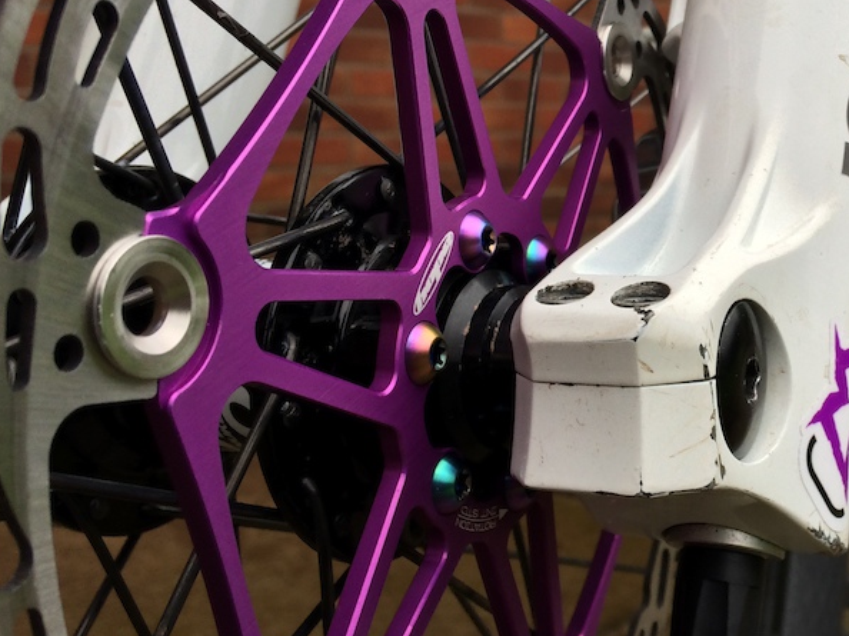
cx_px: 730
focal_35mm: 50
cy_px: 260
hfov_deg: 36.3
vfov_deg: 29.0
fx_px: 1226
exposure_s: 1/120
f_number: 2.2
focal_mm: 4.15
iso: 50
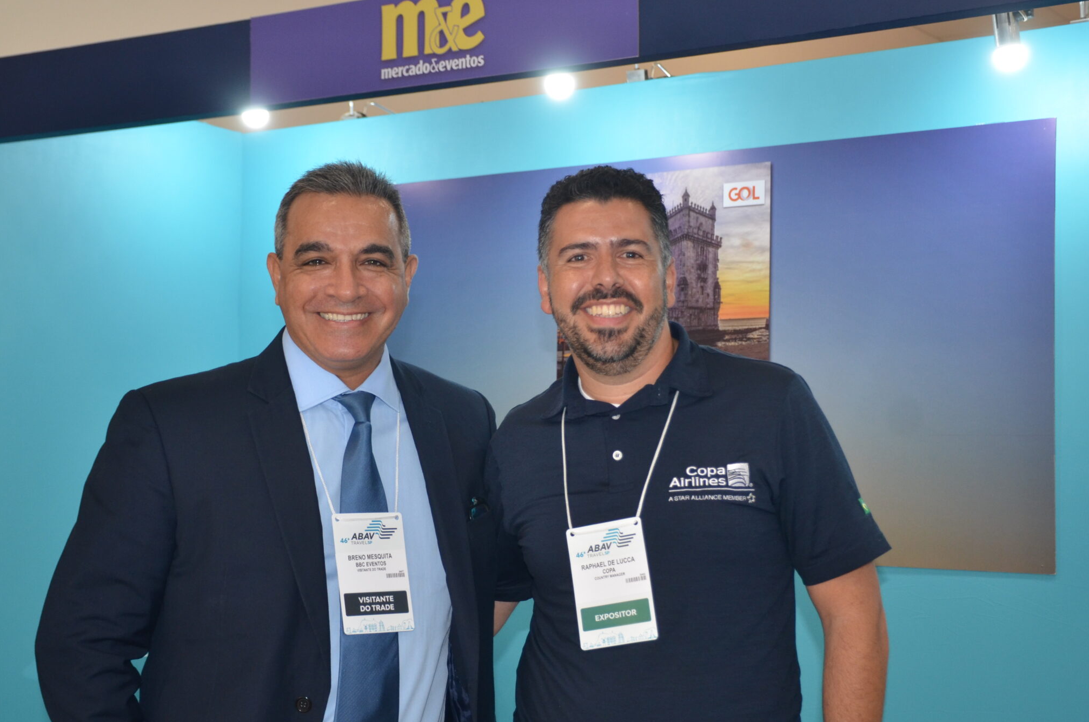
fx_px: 1842
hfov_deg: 32.9
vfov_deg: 22.2
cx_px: 543
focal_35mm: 61
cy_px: 368
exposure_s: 1/60
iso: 560
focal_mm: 32
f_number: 4
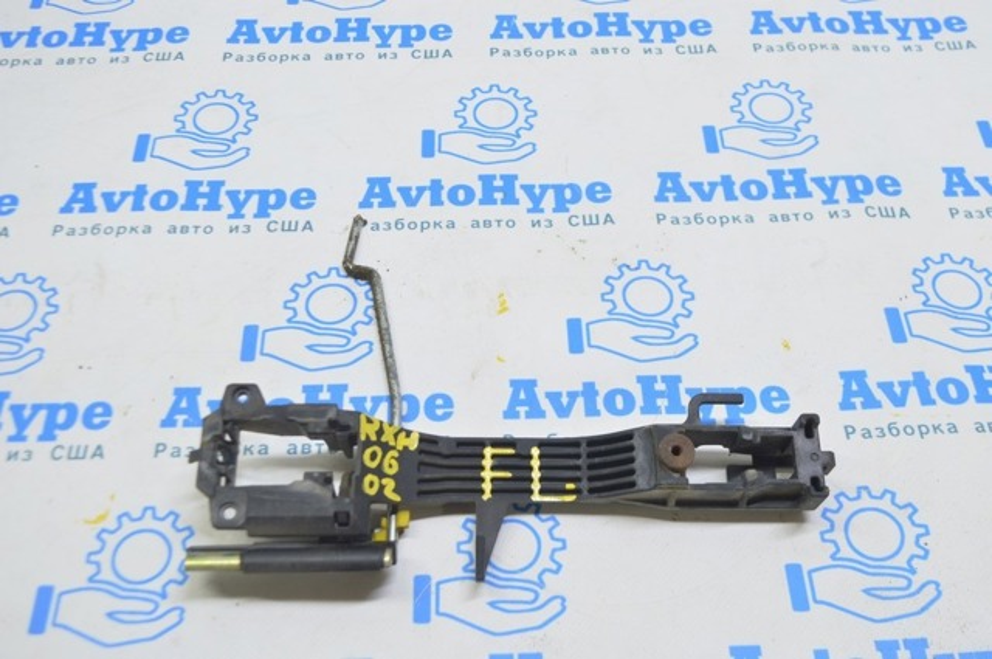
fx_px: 1073
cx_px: 496
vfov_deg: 34.1
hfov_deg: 49.6
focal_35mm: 39
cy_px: 330
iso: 400
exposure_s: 1/20
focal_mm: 26
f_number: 5.6
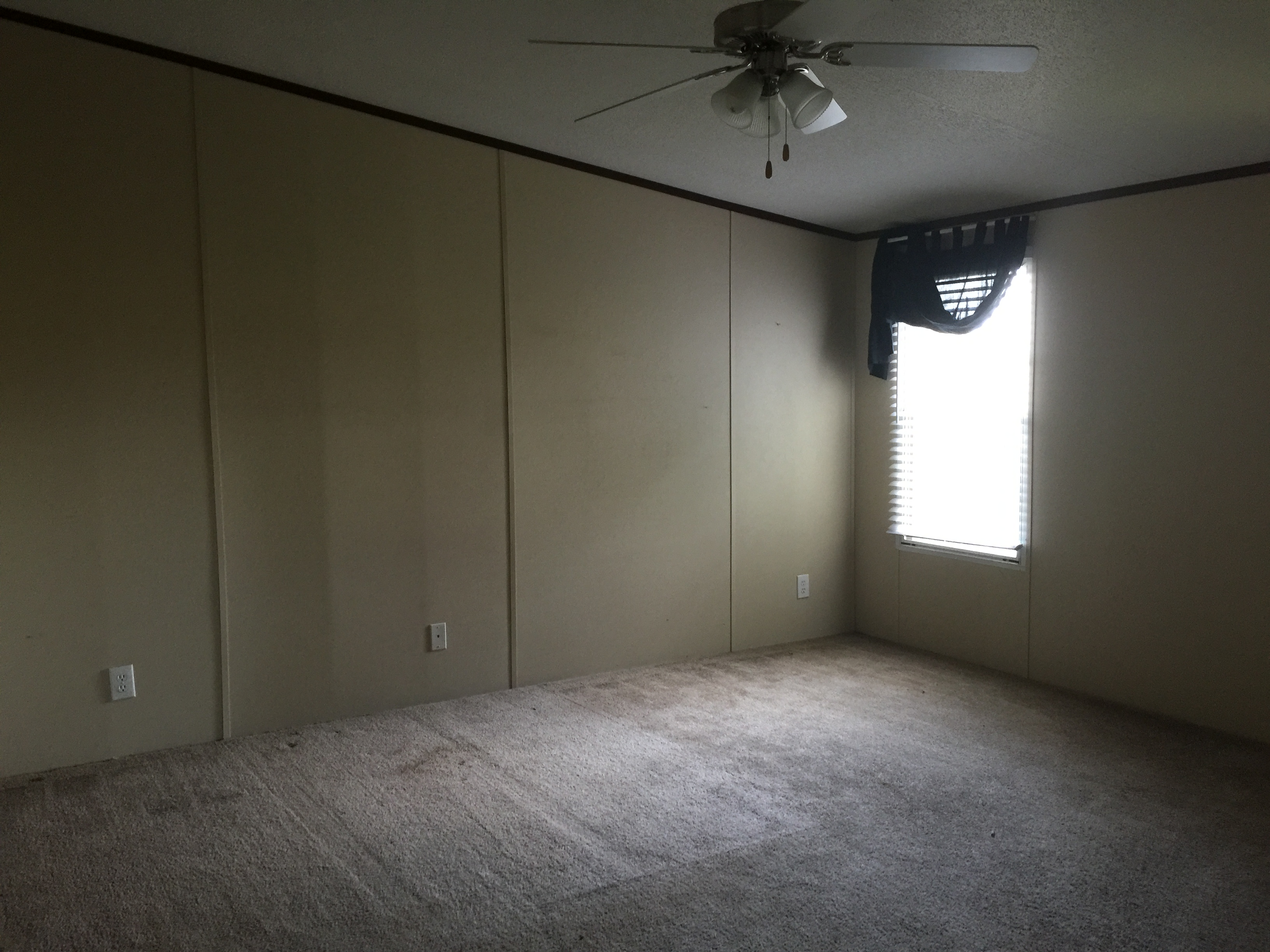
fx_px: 1064
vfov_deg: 48.2
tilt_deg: -6.4
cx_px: 635
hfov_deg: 61.7
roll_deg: -0.6
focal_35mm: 29
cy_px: 476
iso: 100
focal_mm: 4.15
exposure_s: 1/15
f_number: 2.2
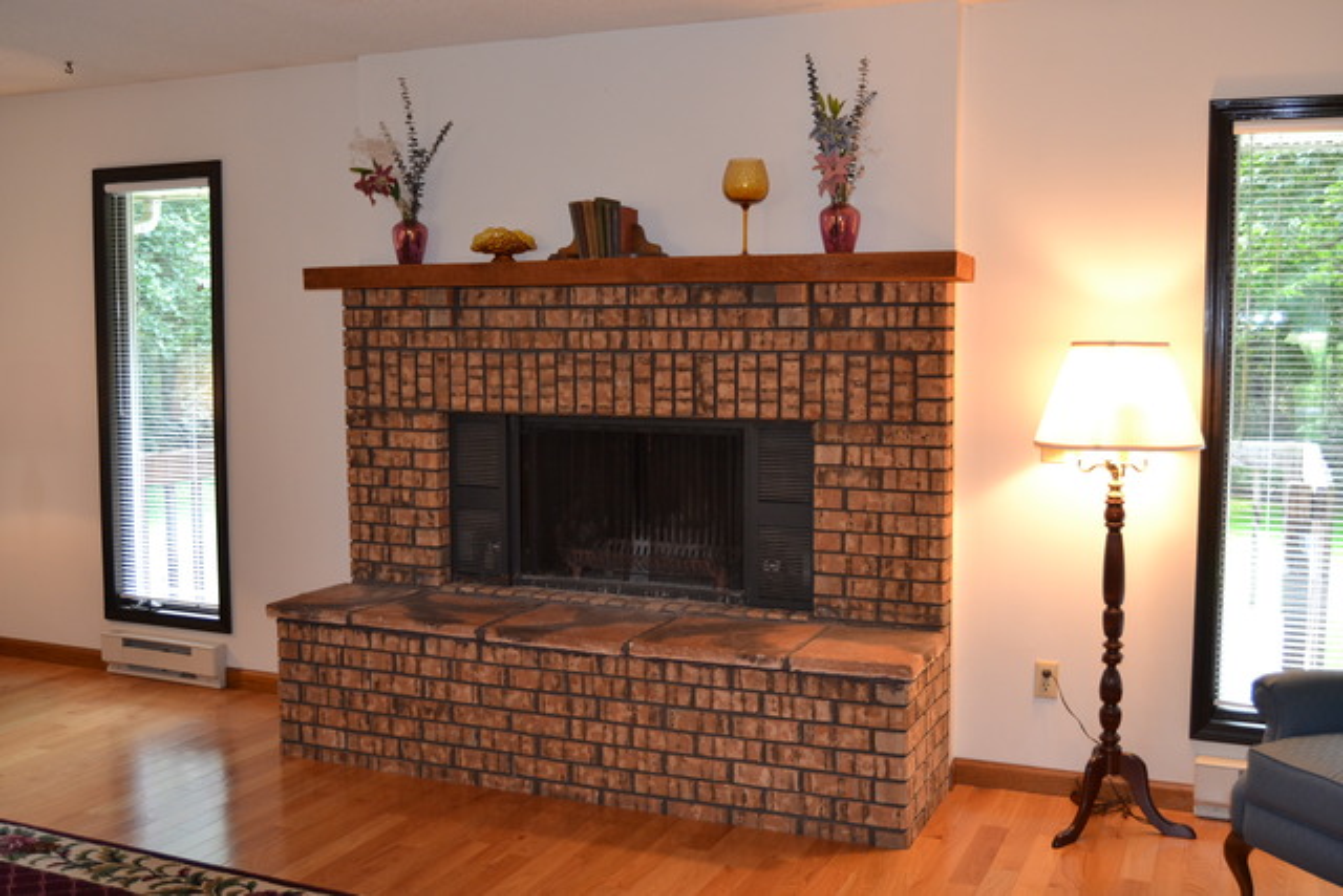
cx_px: 672
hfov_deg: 53.1
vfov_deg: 36.9
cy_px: 448
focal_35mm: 36
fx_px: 1343
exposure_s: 1/60
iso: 800
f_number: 3.8
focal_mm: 24
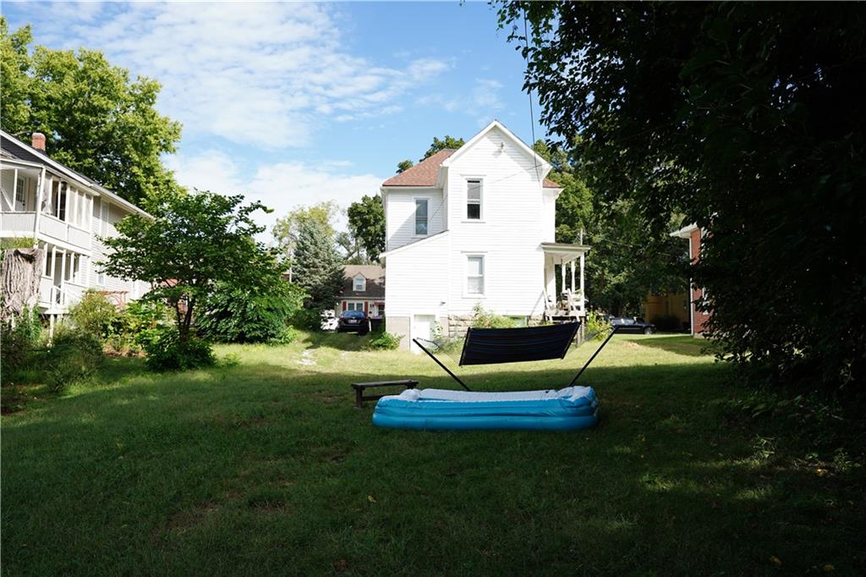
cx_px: 433
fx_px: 741
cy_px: 288
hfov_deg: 60.6
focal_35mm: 31
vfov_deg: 42.5
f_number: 6.3
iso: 100
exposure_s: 1/250
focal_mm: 30.8
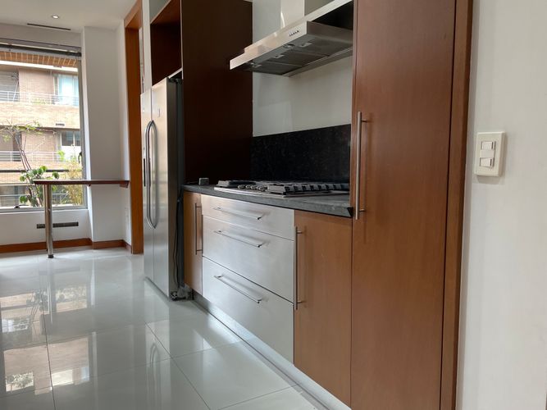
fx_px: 411
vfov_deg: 53.0
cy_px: 205
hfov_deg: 67.3
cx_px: 274
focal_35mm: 26
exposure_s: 1/120
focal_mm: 4.2
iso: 100
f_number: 1.6
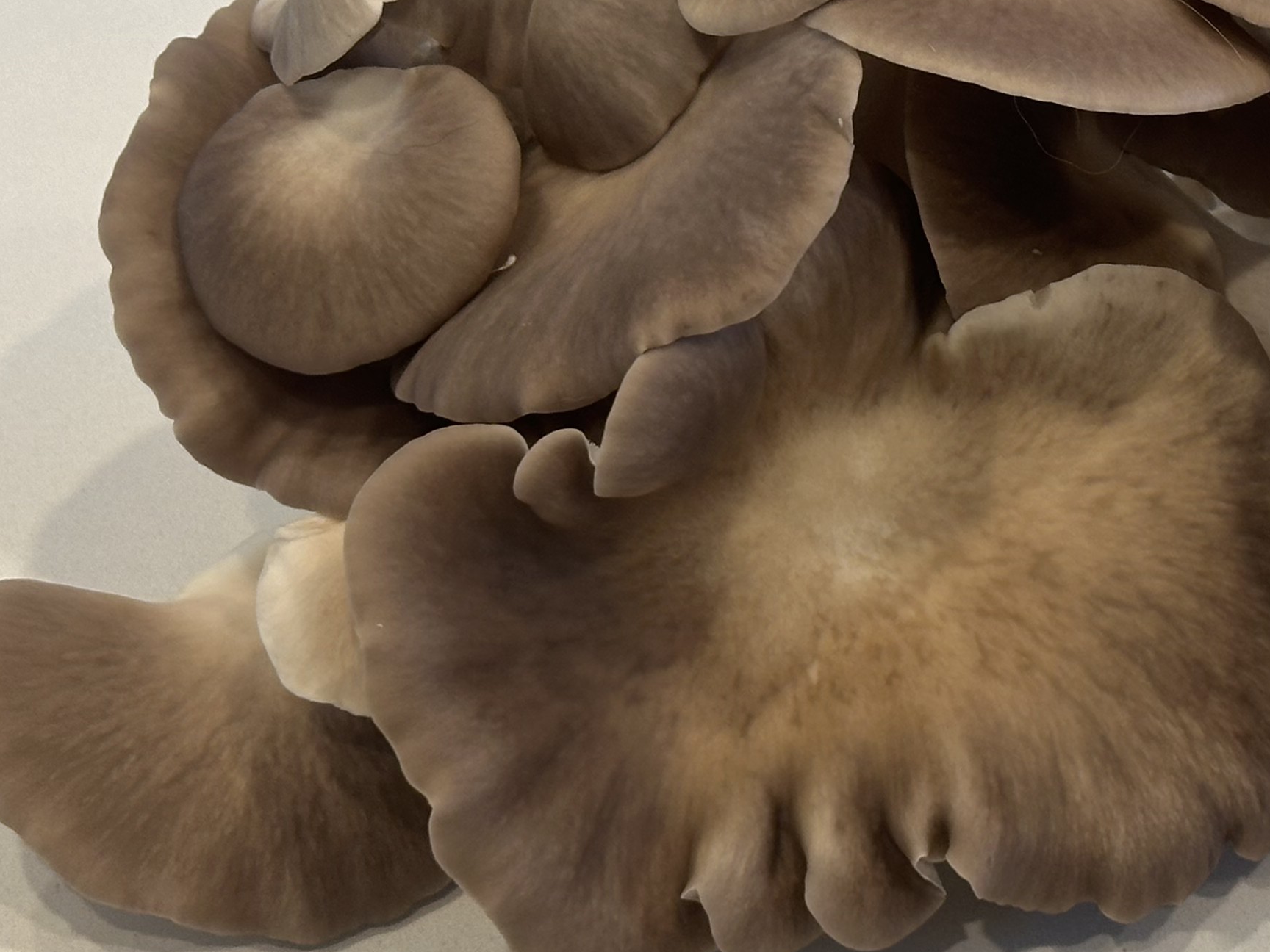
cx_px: 1068
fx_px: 4109
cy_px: 388
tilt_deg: -36.1
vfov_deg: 13.2
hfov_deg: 17.4
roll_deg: -2.4
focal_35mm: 112
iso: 80
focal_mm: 6.86
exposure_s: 1/60
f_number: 1.78
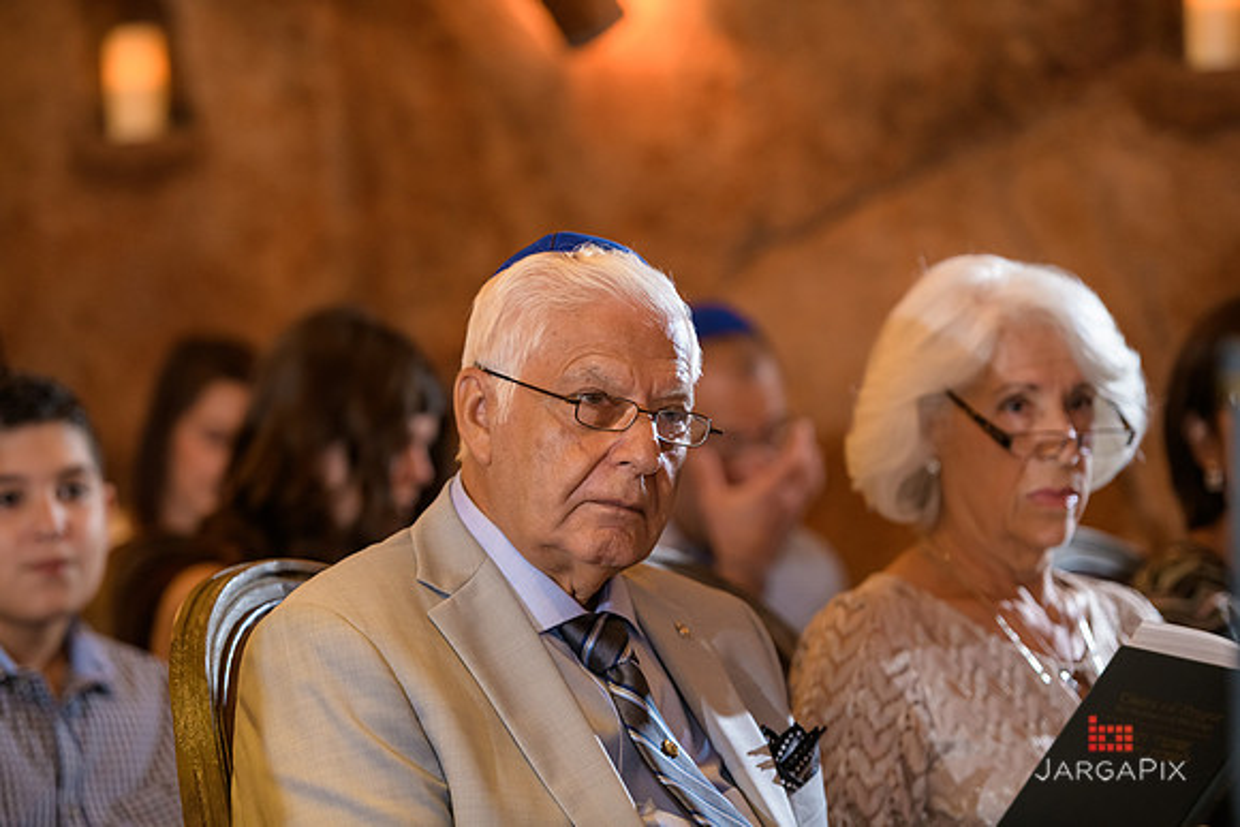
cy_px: 414
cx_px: 620
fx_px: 4995
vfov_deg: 9.5
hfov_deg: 14.2
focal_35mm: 145
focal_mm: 145
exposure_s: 1/125
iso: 1600
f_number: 3.2
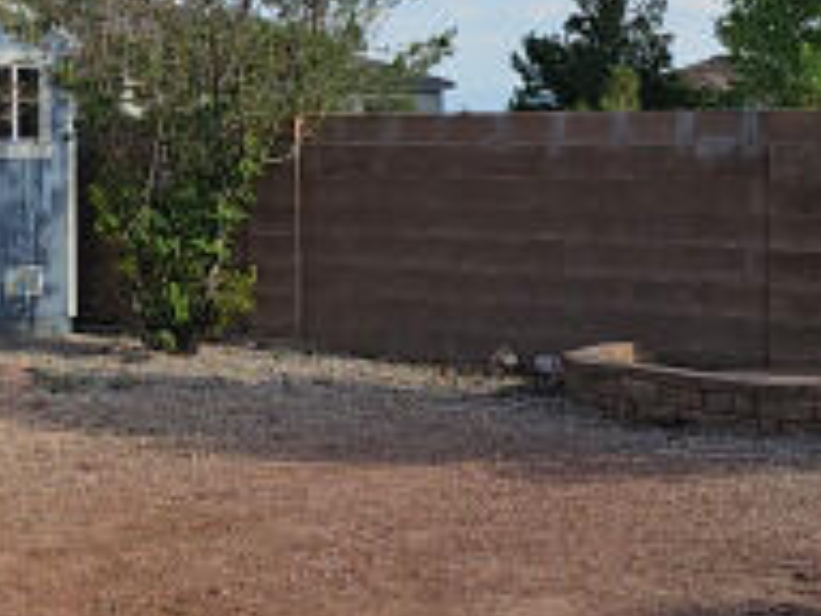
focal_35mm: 96
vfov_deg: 15.3
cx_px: -17
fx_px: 2277
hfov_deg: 19.8
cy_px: 163
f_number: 1.7
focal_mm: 6.3
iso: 10
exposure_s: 1/843
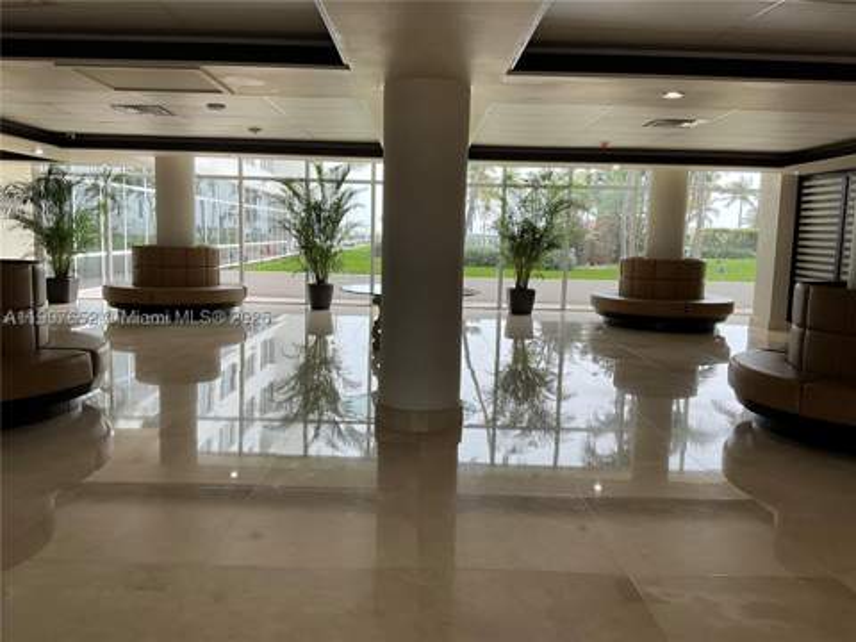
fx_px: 717
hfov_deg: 61.7
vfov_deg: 48.2
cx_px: 428
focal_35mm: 29
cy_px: 321
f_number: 1.8
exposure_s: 1/120
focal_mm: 3
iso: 20
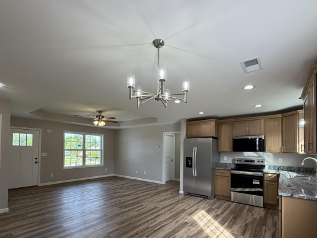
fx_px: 165
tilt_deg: +0.7
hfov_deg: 87.8
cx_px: 160
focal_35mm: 18
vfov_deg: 70.6
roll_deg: -0.5
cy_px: 147
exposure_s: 1/120
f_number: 2.2
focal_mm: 2.22
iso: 125
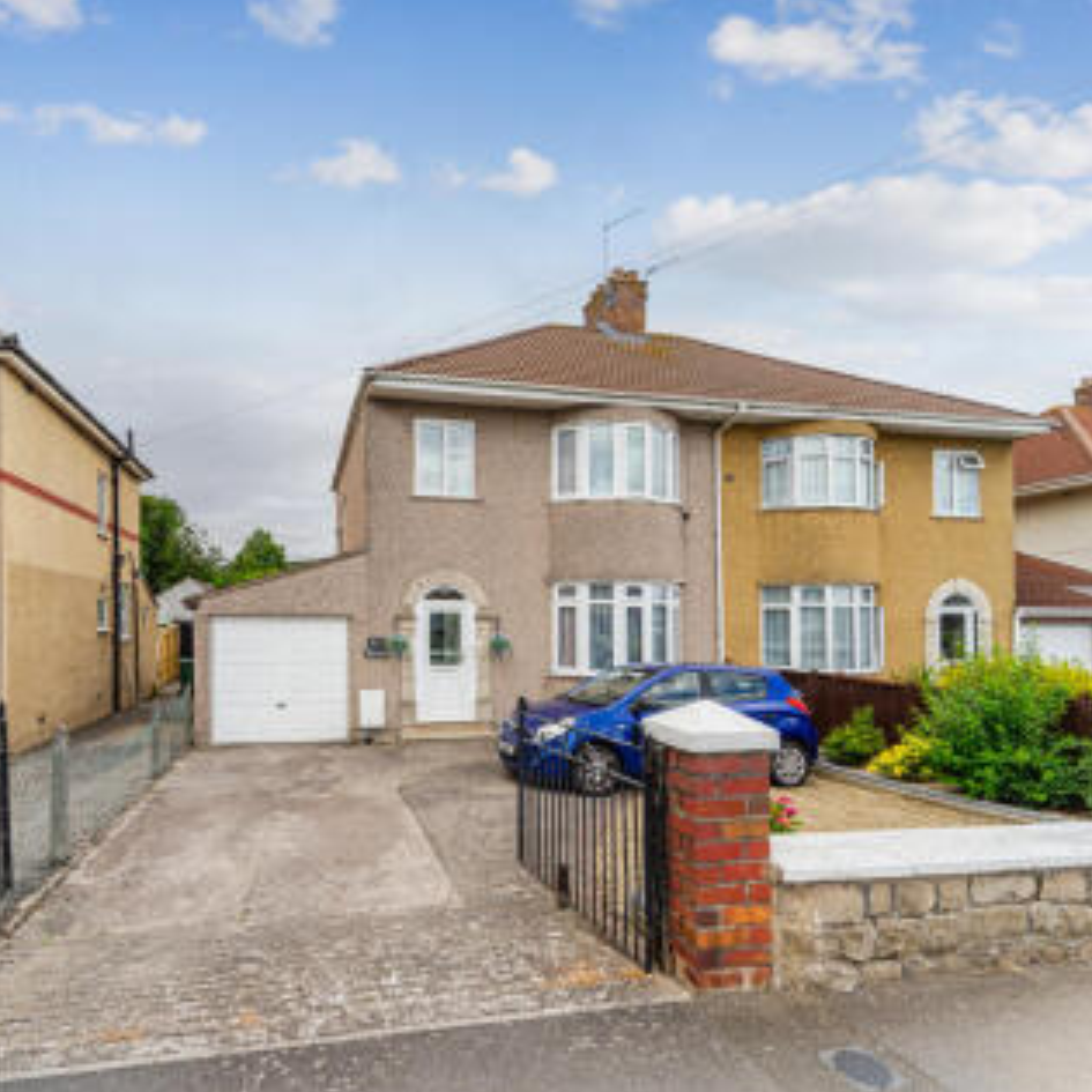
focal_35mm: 18
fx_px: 642
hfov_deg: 79.5
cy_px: 546
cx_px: 423
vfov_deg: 80.7
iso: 100
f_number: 10
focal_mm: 14
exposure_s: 1/100
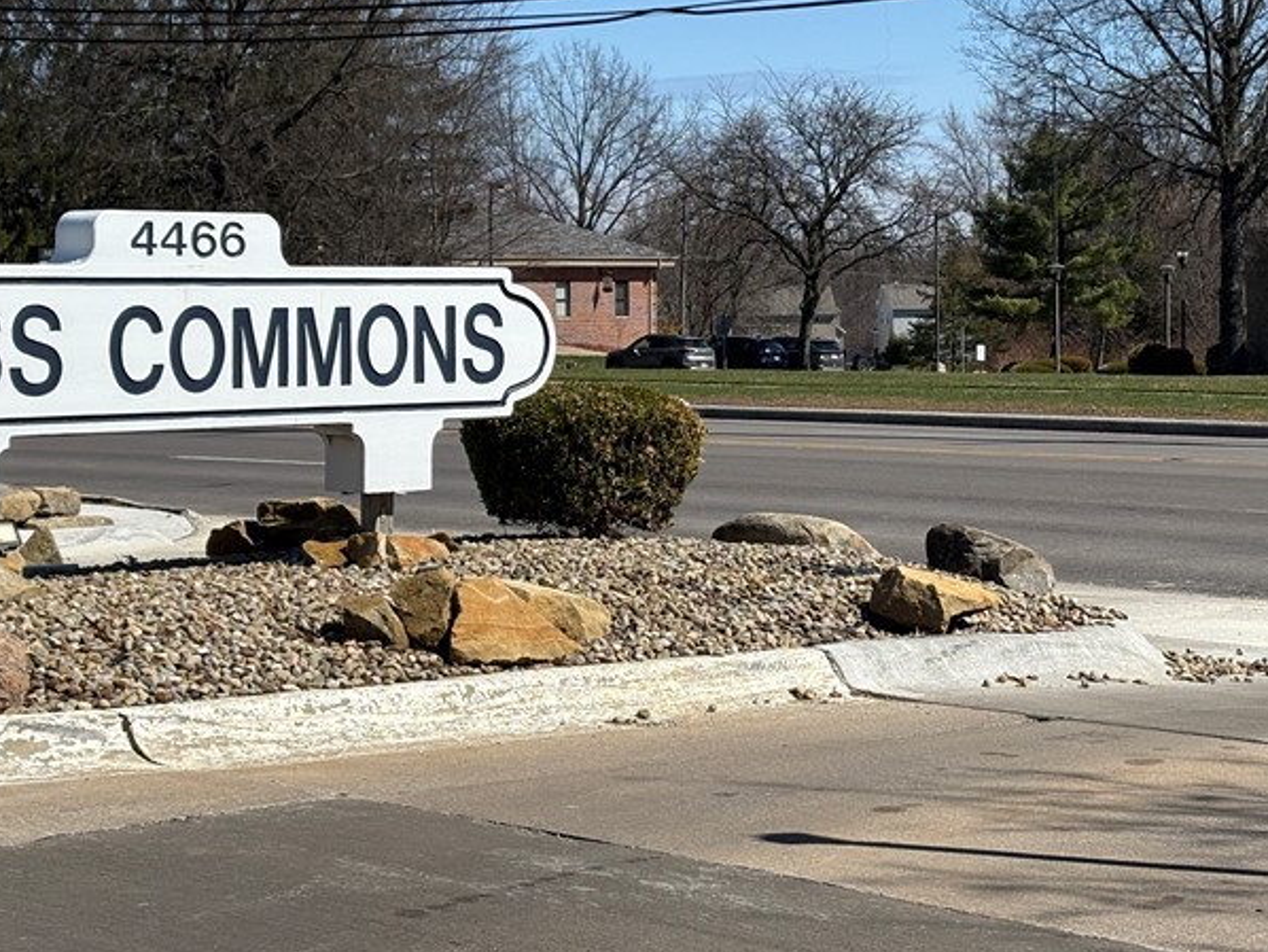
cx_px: 638
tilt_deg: -0.6
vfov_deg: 16.6
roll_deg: +0.8
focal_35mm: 89
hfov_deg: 22.0
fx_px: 3261
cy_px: 293
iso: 32
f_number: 1.6
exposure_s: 1/4630
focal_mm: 5.96
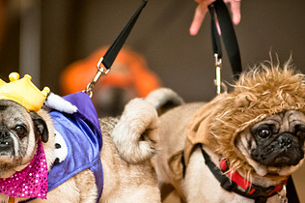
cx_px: 154
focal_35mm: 550
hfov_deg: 3.8
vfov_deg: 2.5
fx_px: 4655
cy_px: 87
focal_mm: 200
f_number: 2.8
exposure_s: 1/200
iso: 200
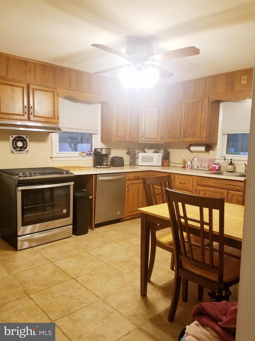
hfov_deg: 53.1
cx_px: 128
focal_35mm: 26
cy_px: 170
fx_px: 255
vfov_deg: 67.3
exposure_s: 1/40
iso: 160
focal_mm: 4.2
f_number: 1.7
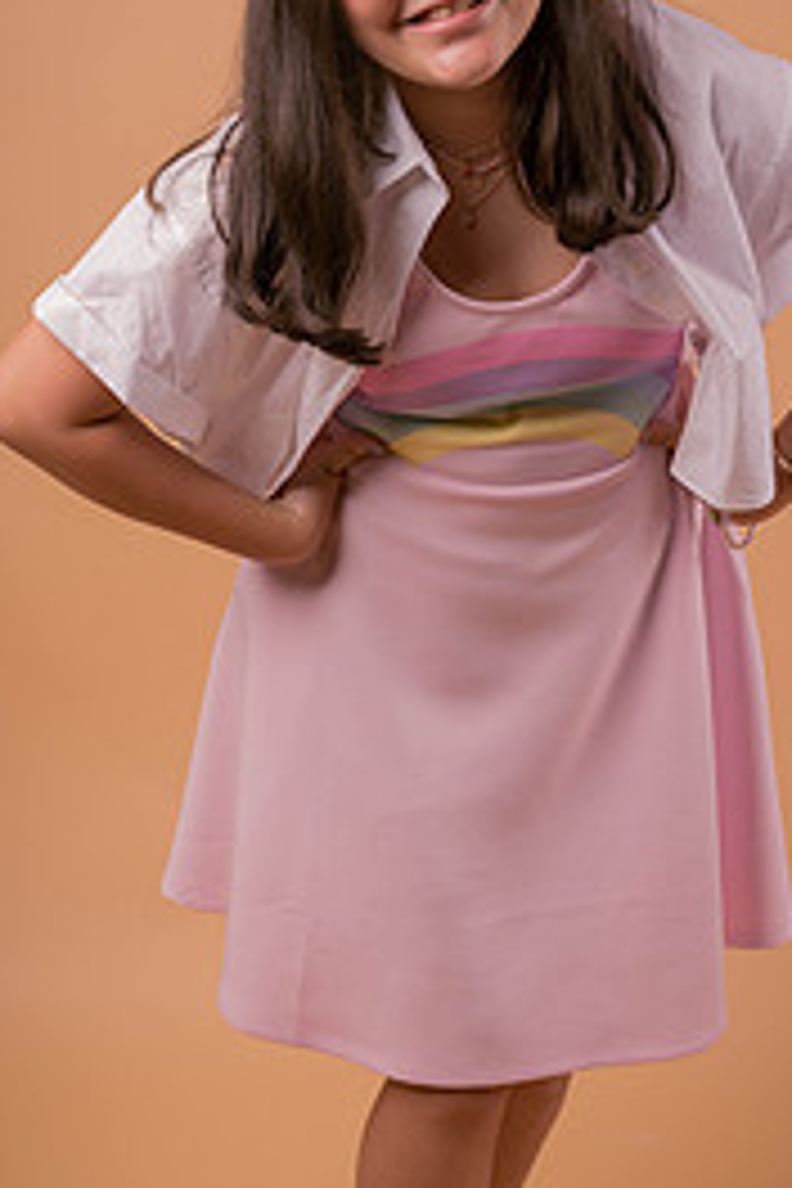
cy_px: 562
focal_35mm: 70
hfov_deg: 19.4
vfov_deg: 28.8
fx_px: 2310
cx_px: 441
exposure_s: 1/160
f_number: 6.3
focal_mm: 41
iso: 64
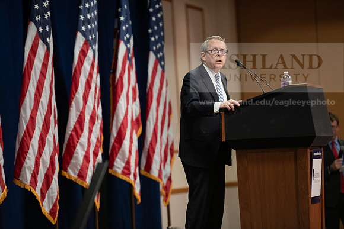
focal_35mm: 185
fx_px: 1768
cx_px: 172
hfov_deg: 11.1
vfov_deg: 7.4
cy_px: 114
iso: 2000
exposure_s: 1/200
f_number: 3.2
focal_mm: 185
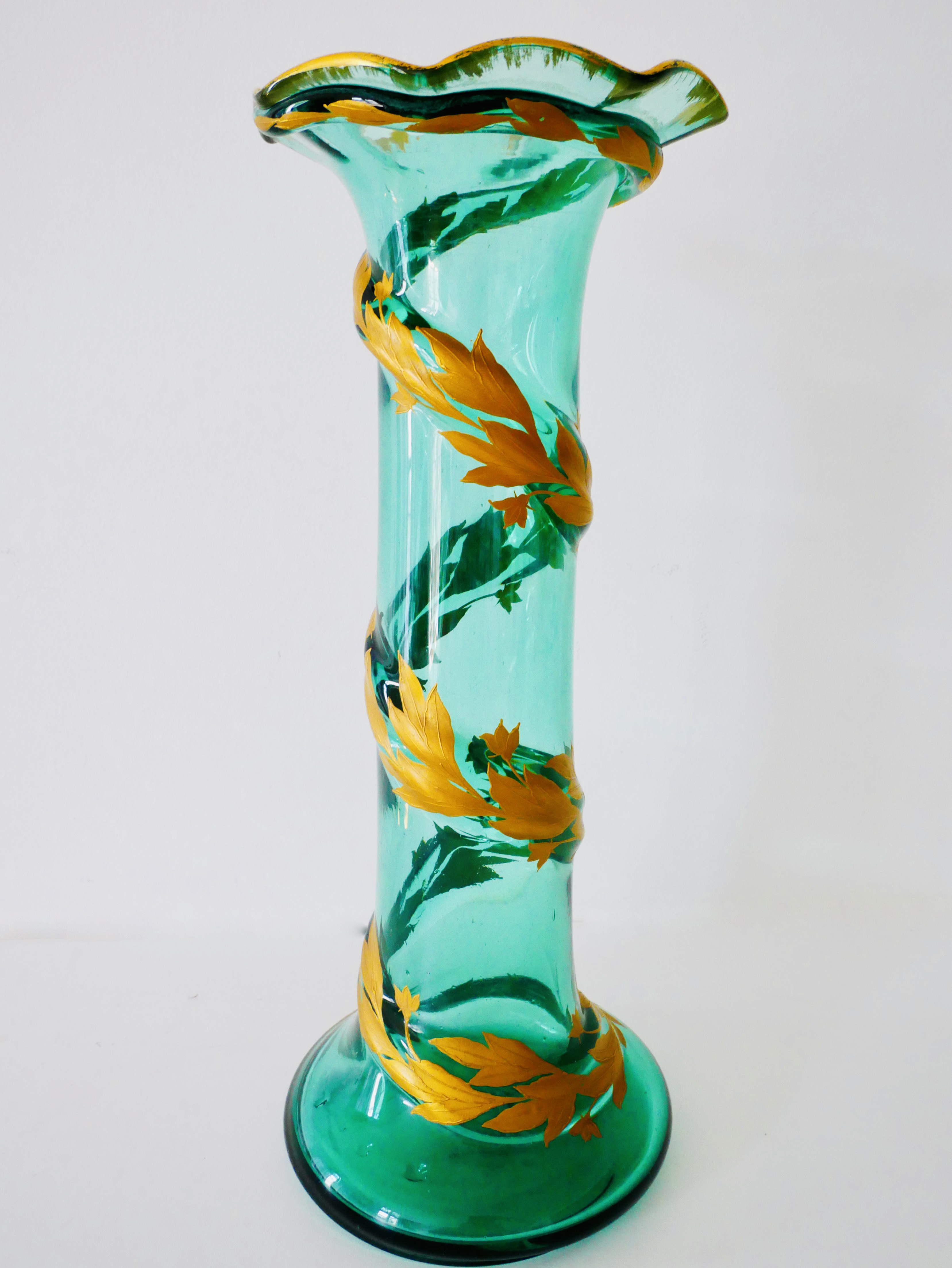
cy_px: 634
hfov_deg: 46.8
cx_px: 476
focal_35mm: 30
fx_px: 1099
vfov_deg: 59.9
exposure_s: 1/15
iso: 800
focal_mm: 15
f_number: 11
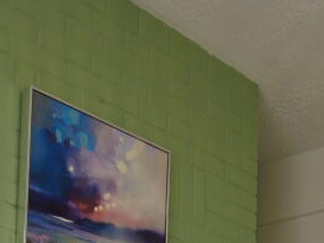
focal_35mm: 75
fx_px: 702
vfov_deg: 16.7
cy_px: 421
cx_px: 174
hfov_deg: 26.0
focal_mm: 4.4
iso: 100
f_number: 1.8
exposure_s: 1/15
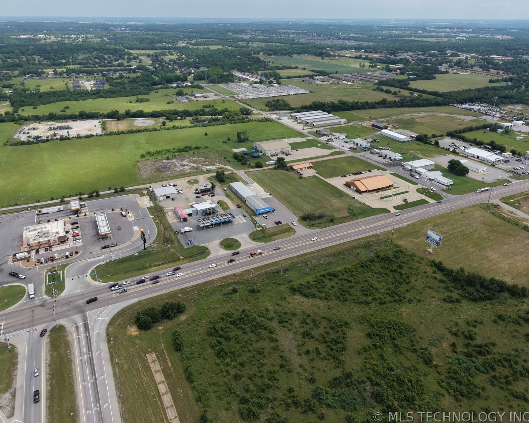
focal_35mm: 26
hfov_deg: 66.0
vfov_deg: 54.9
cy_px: 207
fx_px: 407
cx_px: 276
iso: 200
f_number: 1.8
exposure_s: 1/4000
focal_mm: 8.67
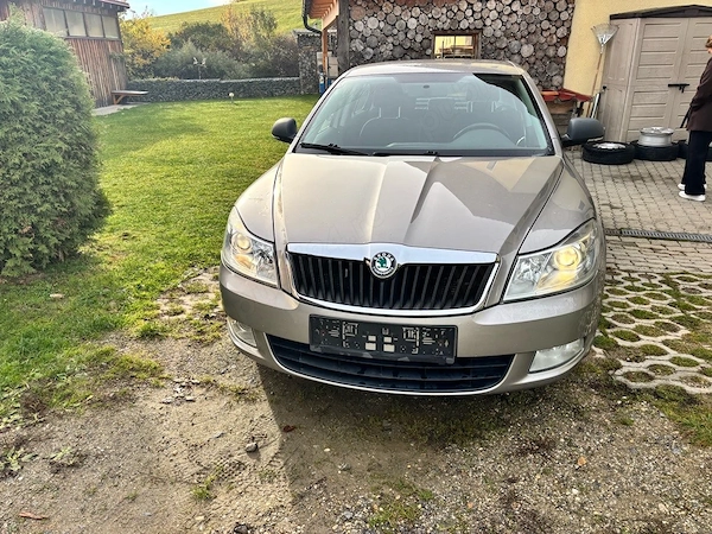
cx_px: 356
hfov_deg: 67.3
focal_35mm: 26
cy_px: 267
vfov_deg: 53.1
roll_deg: +1.1
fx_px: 535
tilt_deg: -20.8
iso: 50
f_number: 1.6
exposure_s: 1/910
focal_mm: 5.96
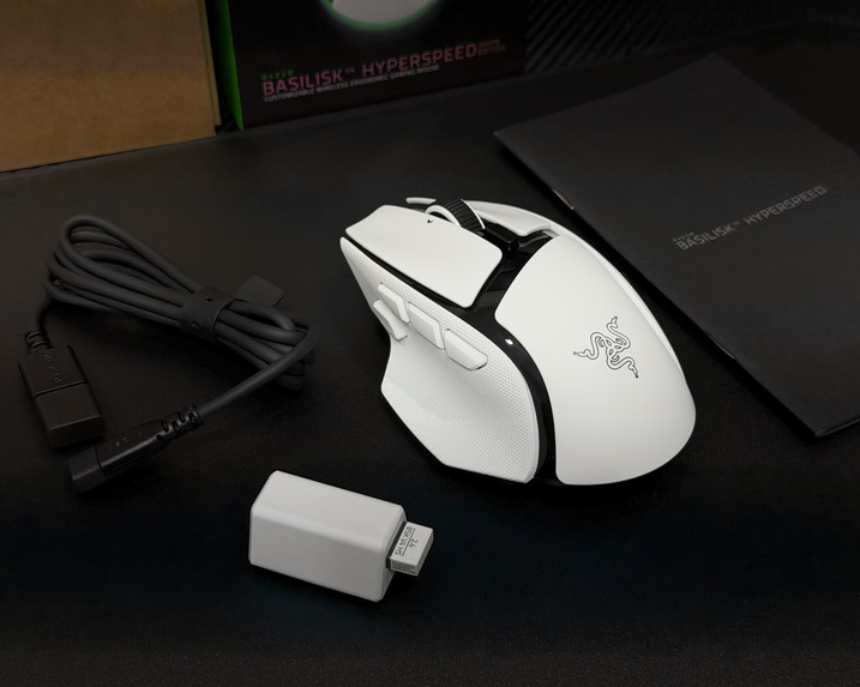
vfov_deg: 29.7
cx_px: 425
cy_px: 338
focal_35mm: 51
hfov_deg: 36.7
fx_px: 1298
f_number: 1.78
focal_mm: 6.76
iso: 64
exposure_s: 1/120
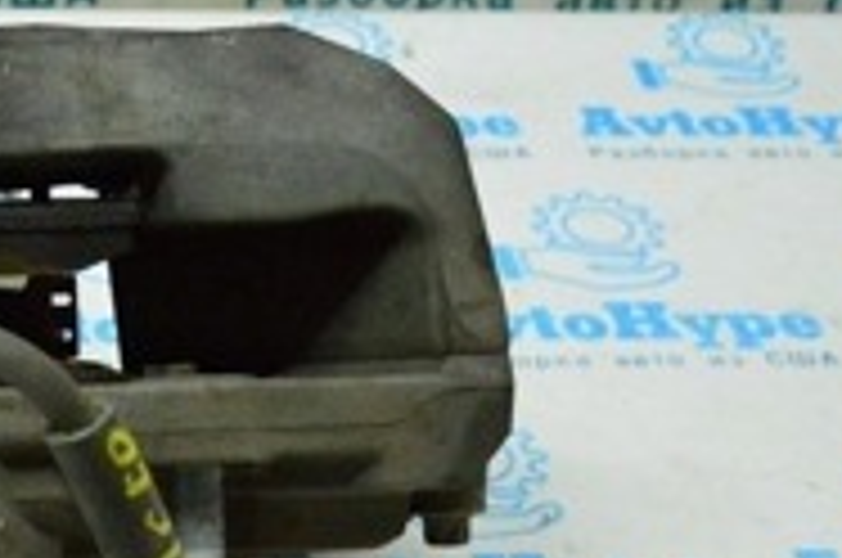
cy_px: 466
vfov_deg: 12.6
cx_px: -171
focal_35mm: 108
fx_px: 2515
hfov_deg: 18.0
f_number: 3.8
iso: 6400
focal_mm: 21
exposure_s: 1/1000
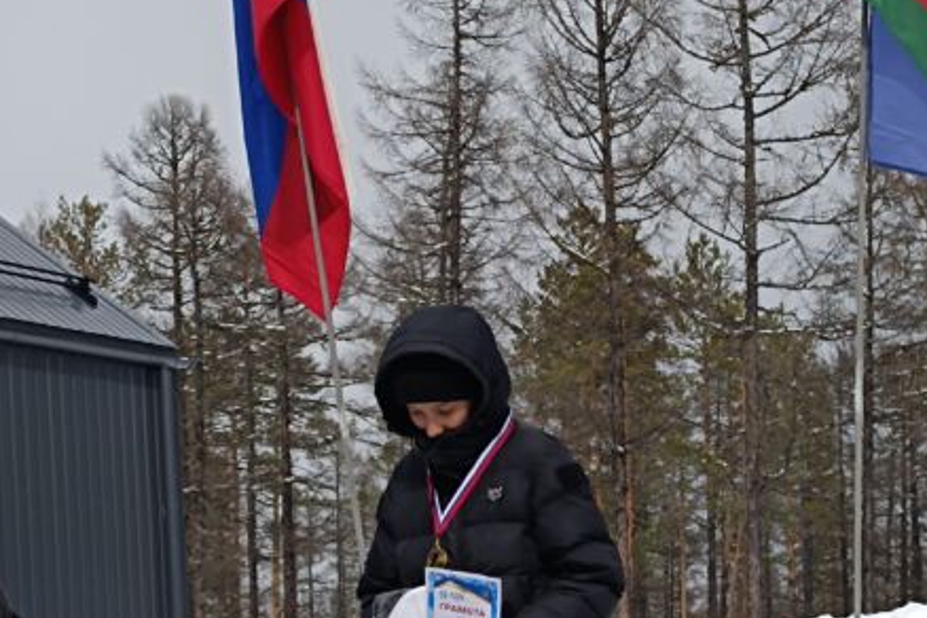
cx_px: 538
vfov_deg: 29.2
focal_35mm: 41
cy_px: 696
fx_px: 1056
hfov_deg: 47.2
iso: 54
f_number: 1.65
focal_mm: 6.14
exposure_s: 1/1042
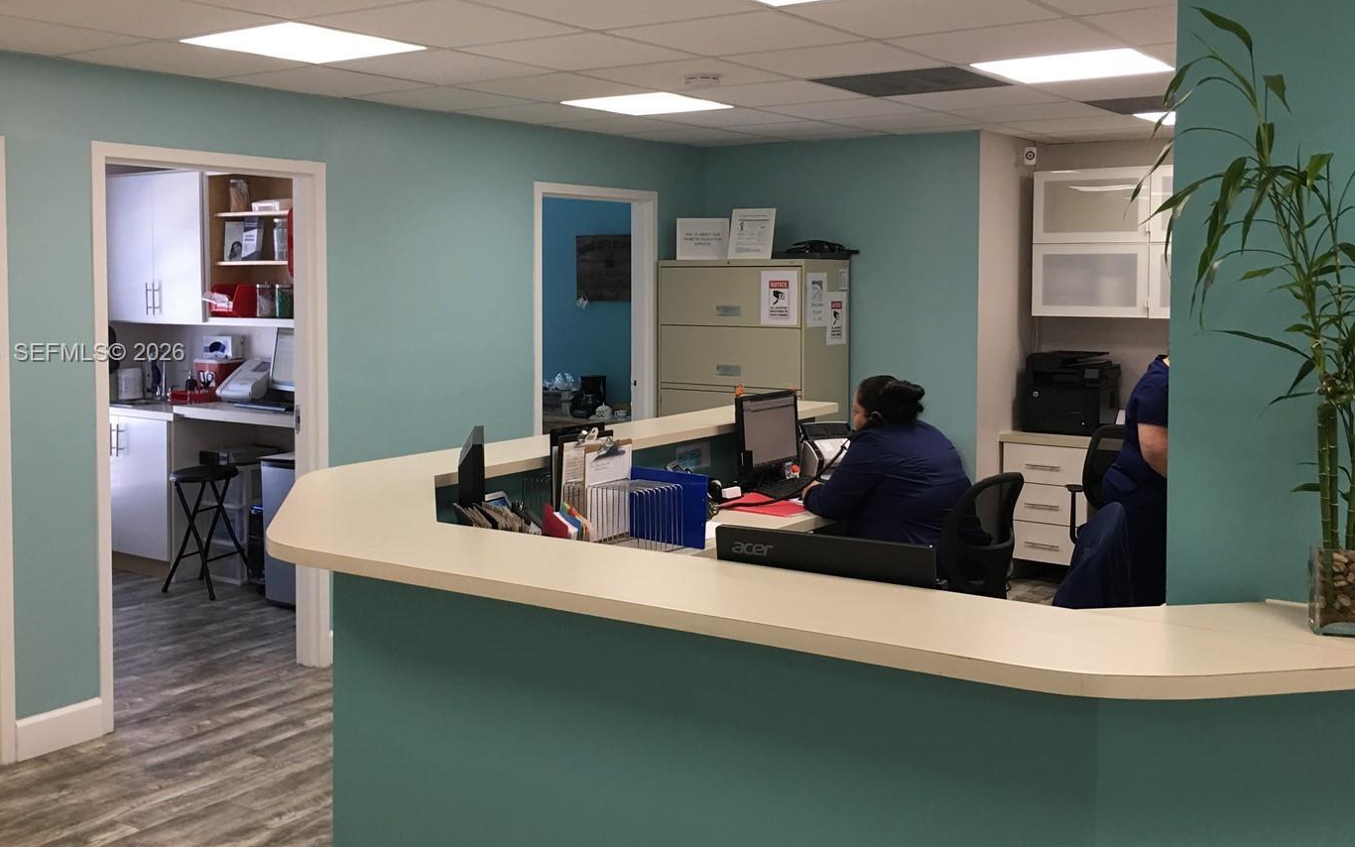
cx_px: 670
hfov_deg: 54.0
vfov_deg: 35.3
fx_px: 1330
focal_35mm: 36
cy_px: 354
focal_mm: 4.15
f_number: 2.2
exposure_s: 1/30
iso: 40
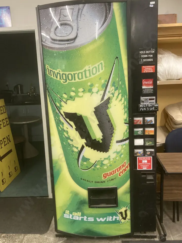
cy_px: 117
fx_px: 210
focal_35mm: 30
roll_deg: +1.5
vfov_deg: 59.9
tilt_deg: -8.7
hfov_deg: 46.8
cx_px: 93
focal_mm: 3.99
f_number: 1.8
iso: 200
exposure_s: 1/50
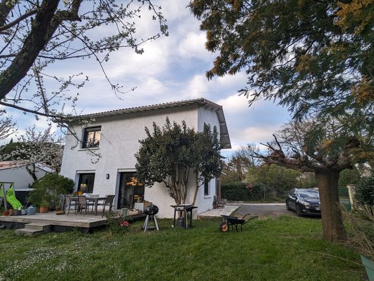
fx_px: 184
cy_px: 147
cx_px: 198
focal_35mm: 17
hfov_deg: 90.9
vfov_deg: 74.8
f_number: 2.2
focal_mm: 2.35
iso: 49
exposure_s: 1/167
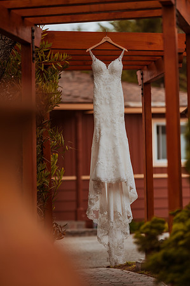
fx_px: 1071
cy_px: 143
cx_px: 95
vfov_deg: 15.2
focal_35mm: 135
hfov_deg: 10.1
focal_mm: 135
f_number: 1.8
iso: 500
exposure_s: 1/8000
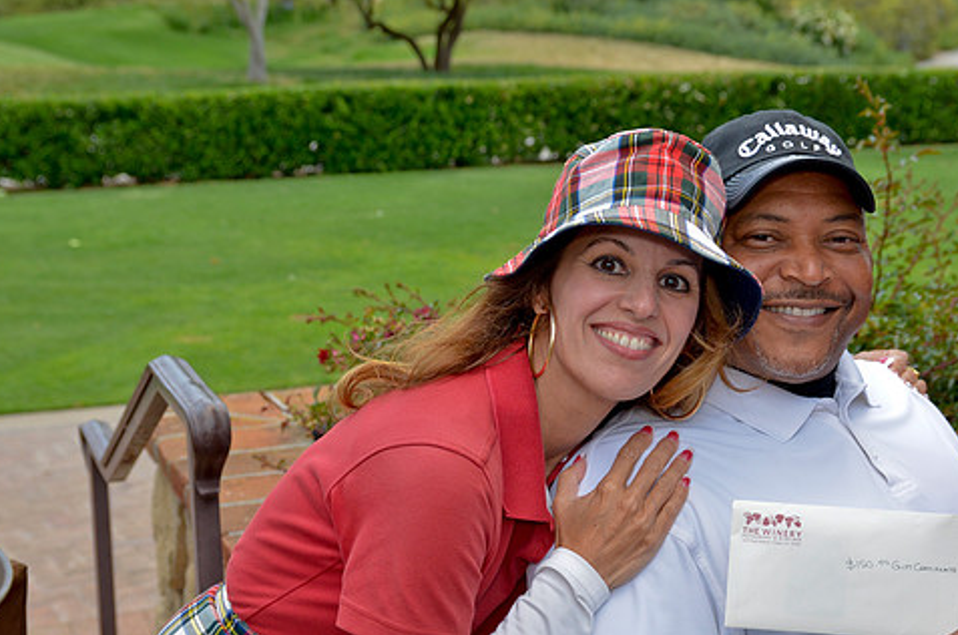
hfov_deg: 32.4
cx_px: 570
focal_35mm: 62
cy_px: 364
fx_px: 1647
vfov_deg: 21.8
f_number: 4
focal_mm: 34
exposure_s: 1/80
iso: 400
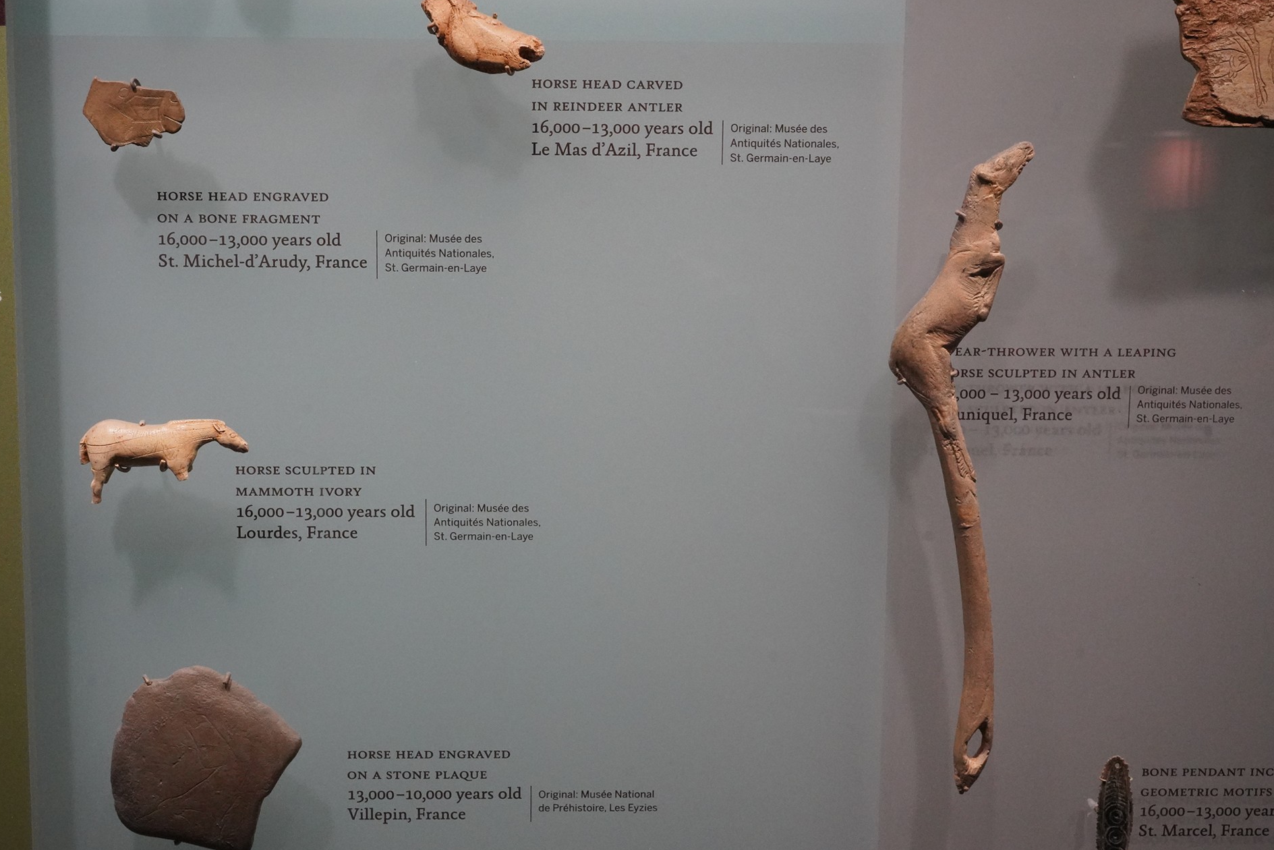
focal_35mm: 36
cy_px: 445
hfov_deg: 53.1
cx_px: 621
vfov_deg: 36.9
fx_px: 1274
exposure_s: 1/80
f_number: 13
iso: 10000
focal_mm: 34
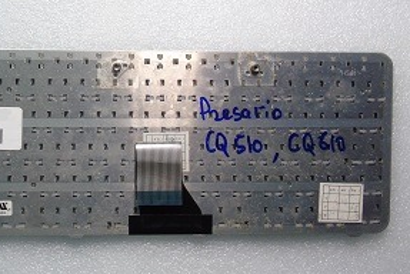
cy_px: 133
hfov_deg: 45.5
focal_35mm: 42
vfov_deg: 32.0
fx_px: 479
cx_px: 131
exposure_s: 1/40
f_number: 6
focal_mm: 5.2
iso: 400
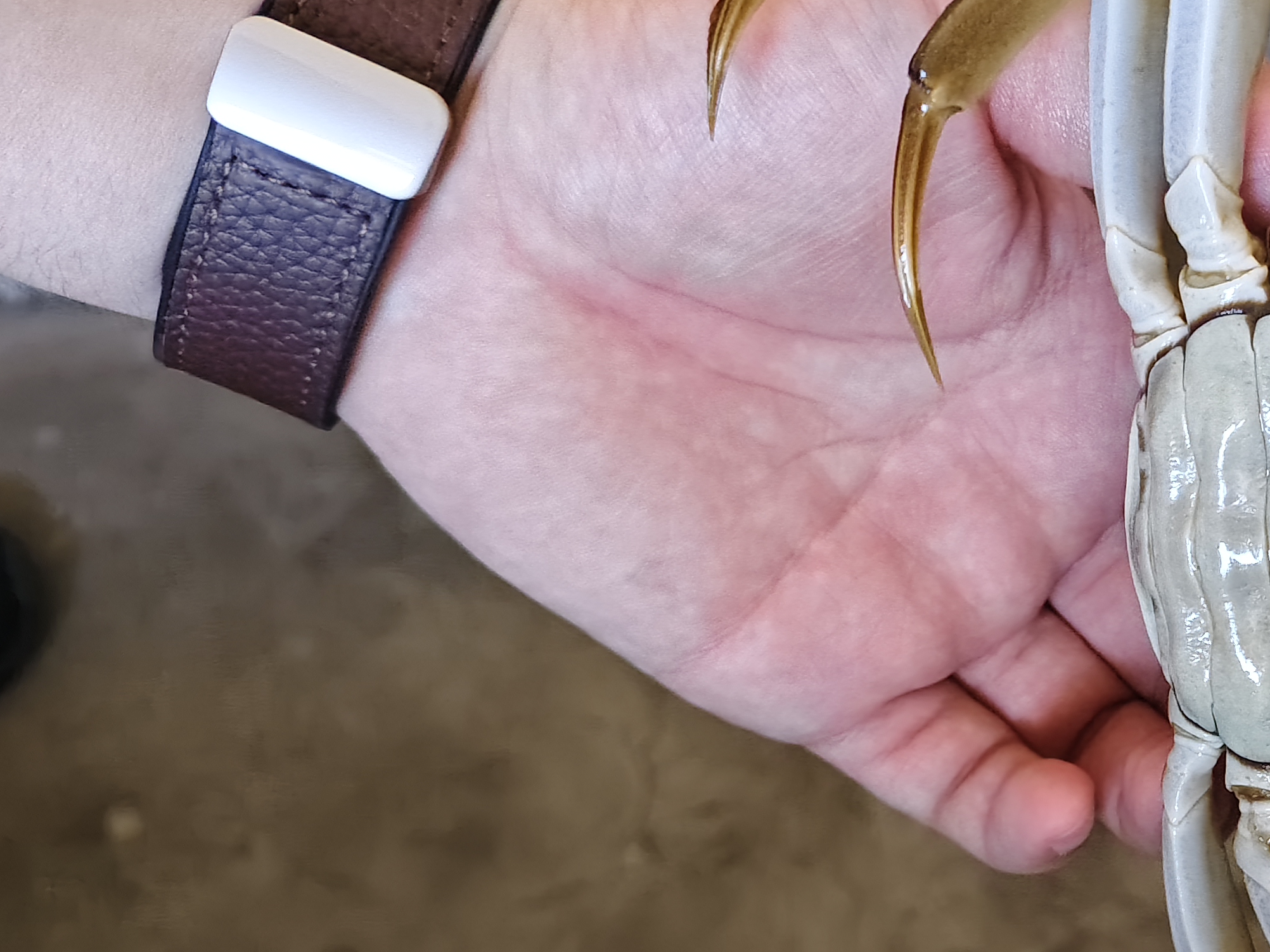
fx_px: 1724
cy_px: 659
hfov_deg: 37.0
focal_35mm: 47
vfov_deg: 30.6
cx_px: 1212
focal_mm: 5.56
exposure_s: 1/244
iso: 5459
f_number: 1.88
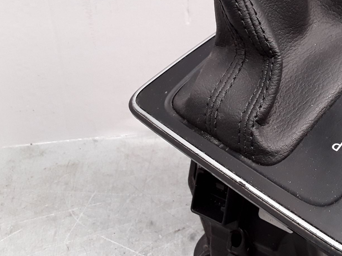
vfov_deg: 30.4
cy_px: 64
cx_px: 268
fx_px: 464
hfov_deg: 39.0
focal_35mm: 47
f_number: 1.9
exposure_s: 1/50
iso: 64
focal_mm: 2.91
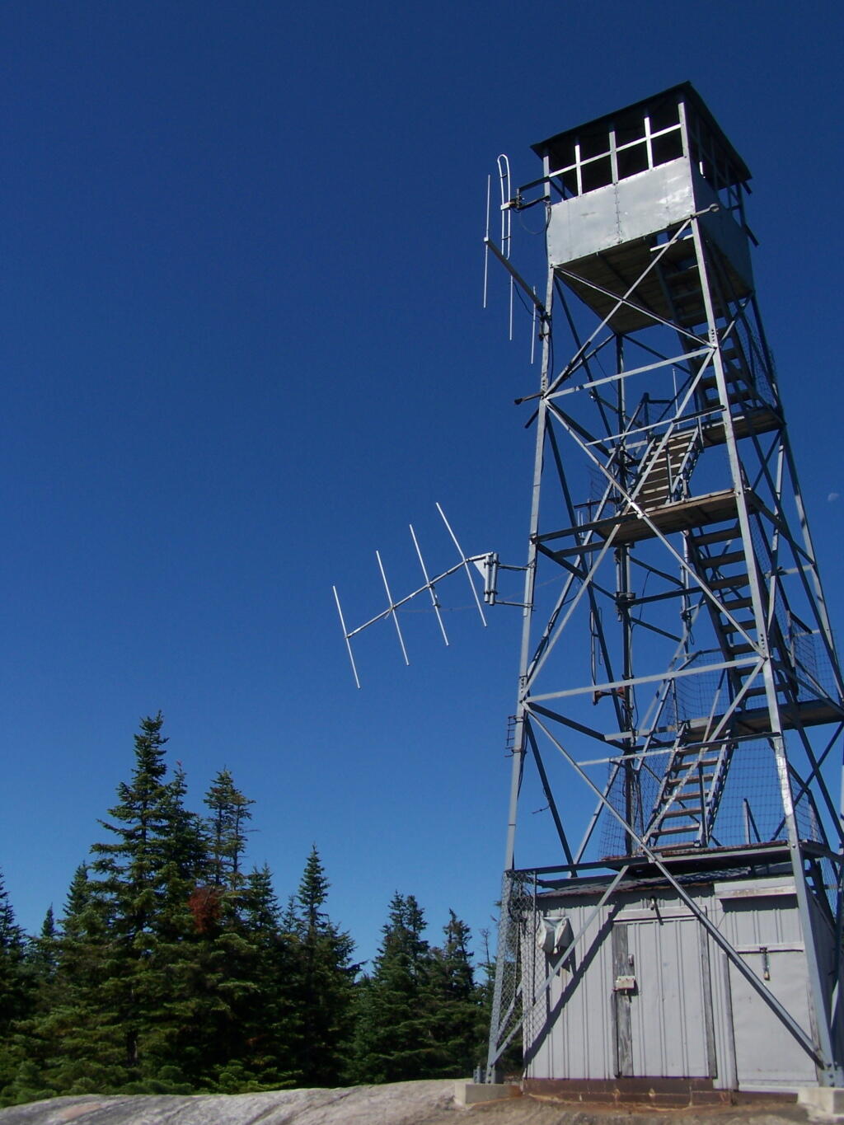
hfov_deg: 37.7
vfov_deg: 49.0
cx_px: 422
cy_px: 562
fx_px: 1235
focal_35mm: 38
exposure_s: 1/640
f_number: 5.6
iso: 80
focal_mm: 6.3
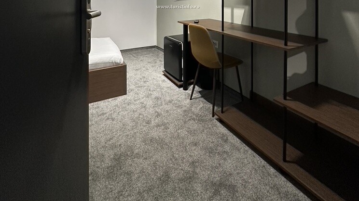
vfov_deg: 44.1
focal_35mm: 21
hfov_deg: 83.9
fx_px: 200
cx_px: 177
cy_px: -8
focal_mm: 2.22
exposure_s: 1/60
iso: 500
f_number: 2.2
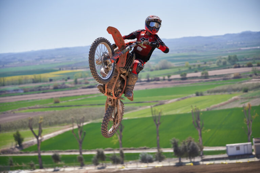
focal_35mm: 97
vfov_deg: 14.1
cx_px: 130
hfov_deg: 21.0
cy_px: 86
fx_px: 701
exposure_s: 1/5000
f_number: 2.8
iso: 400
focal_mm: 97
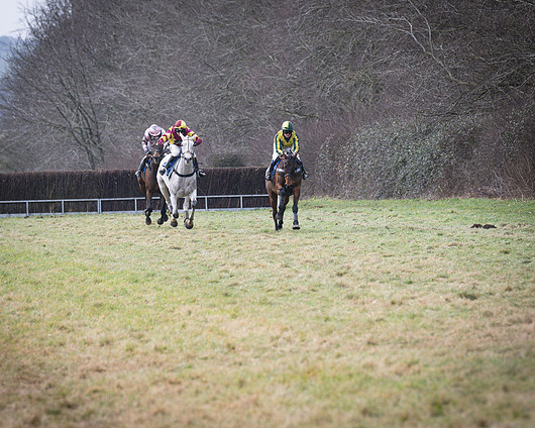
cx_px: 252
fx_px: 5684
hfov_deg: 5.4
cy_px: 216
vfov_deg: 4.3
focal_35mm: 359
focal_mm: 200
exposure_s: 1/1000
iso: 400
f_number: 5
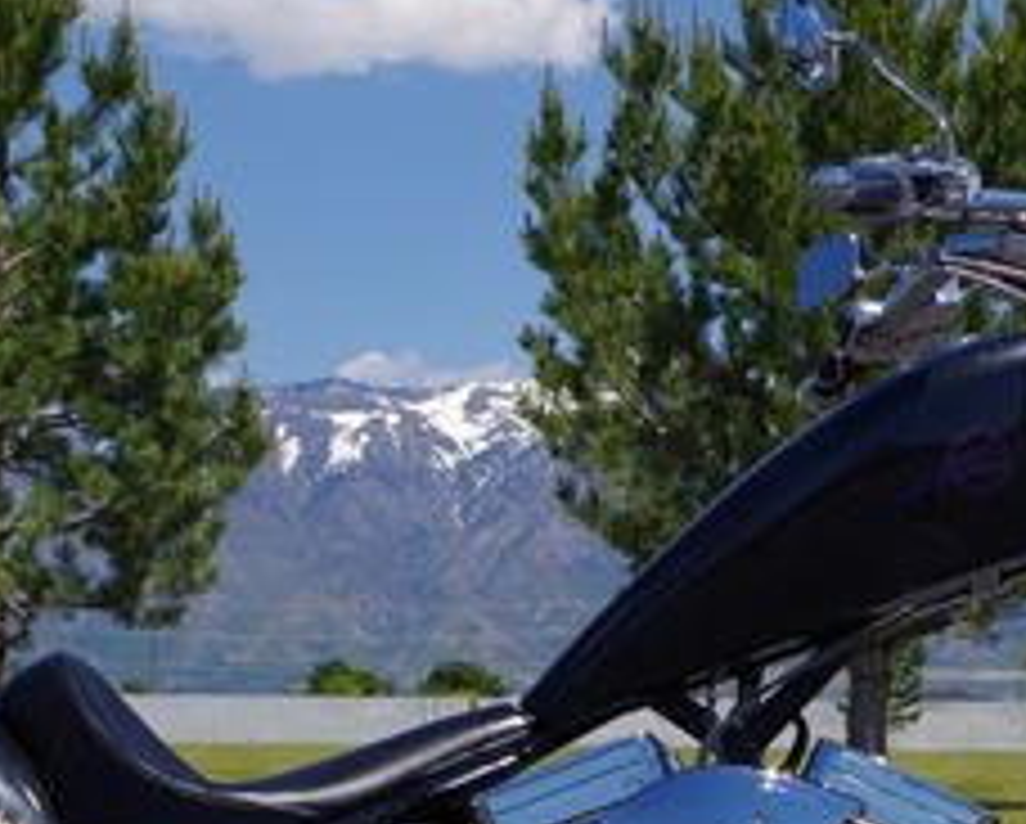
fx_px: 3679
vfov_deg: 12.7
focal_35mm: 121
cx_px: 896
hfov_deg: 15.7
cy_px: 691
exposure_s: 1/200
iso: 100
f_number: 11
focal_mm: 30.63
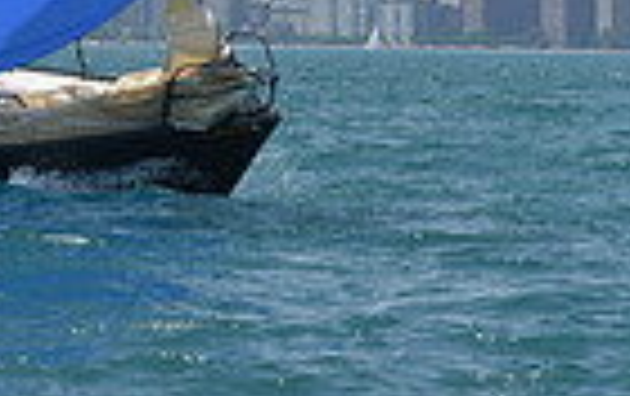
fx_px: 7257
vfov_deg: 3.1
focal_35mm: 422
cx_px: -151
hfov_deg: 5.0
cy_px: -873
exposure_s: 1/1250
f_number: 9
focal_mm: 100
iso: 250
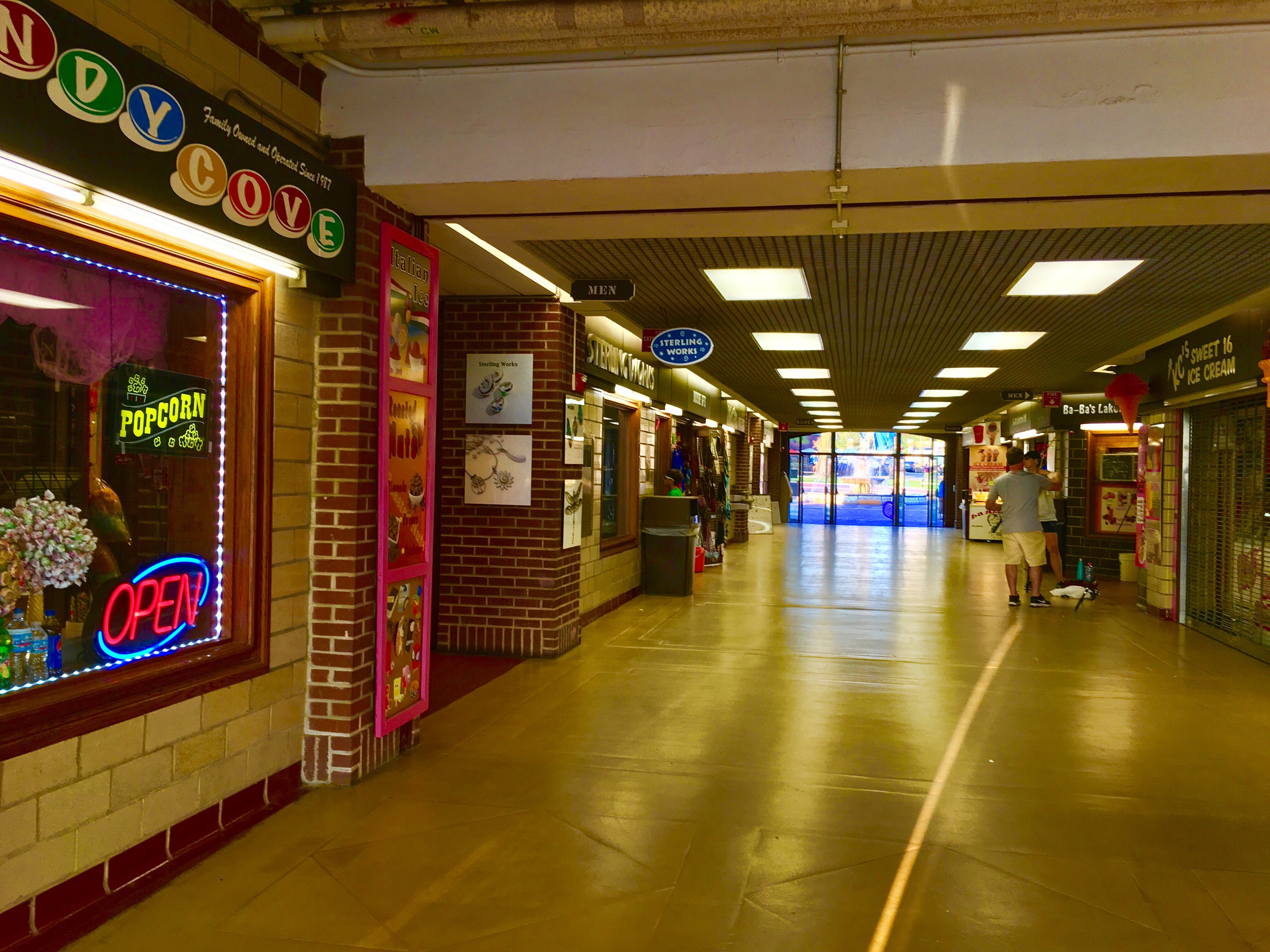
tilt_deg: -0.1
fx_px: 1064
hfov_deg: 61.7
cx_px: 635
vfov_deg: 48.2
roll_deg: -1.4
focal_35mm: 29
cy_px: 476
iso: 25
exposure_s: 1/40
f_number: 2.2
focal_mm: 4.15
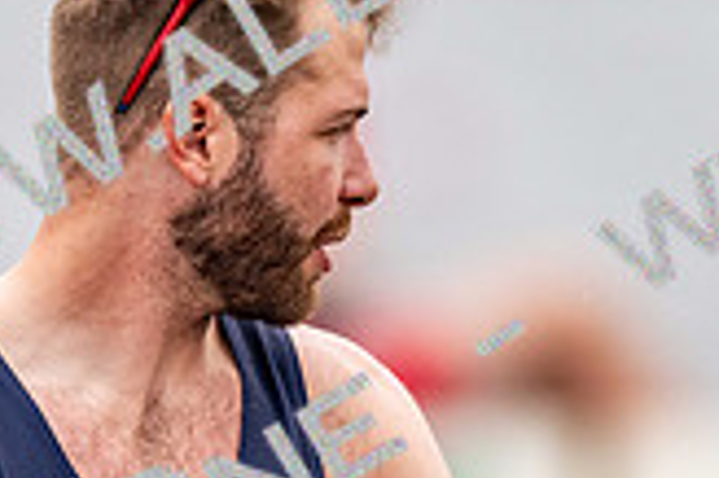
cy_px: 362
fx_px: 42398
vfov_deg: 0.6
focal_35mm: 2125
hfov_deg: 1.0
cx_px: 276
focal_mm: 600
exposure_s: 1/2500
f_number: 4
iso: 1000
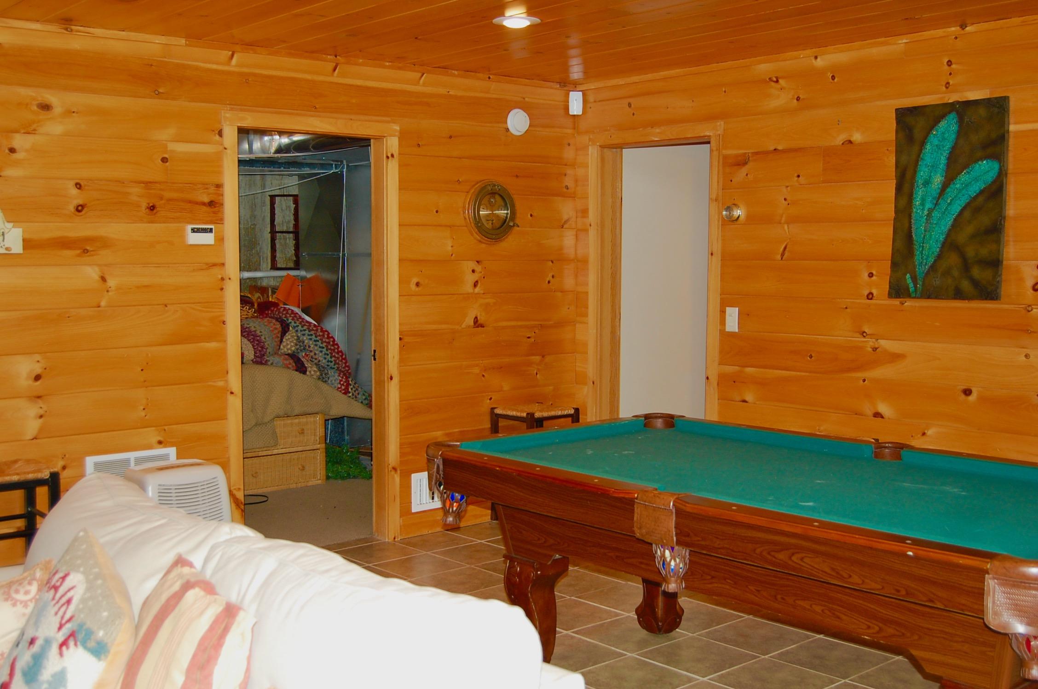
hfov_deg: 49.6
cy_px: 344
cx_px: 519
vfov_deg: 34.1
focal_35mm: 39
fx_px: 1123
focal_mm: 26
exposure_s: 1/60
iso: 400
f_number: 4.2
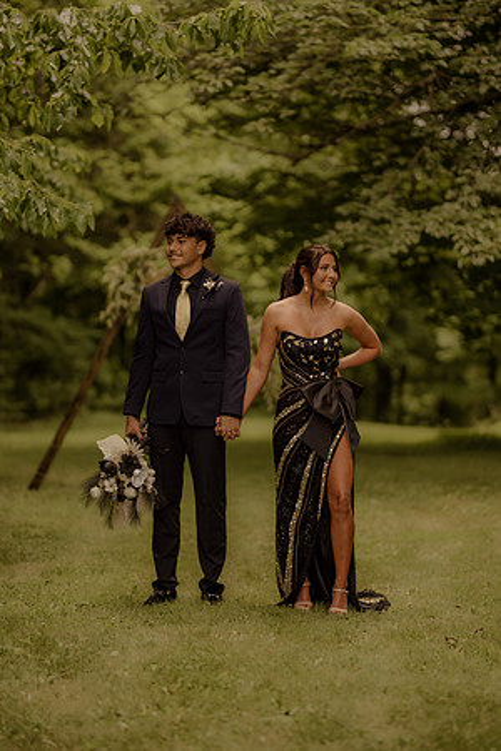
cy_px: 376
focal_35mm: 85
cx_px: 250
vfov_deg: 23.9
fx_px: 1774
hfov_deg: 16.1
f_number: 1.4
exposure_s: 1/2000
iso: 400
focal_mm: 85
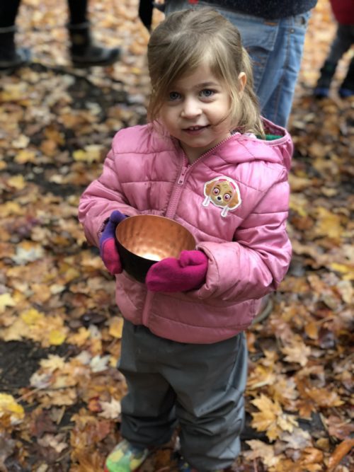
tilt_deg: -32.2
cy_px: 236
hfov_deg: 28.0
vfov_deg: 36.8
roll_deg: -5.5
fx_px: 709
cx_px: 177
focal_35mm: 52
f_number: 2.4
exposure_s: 1/40
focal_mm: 6
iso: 80
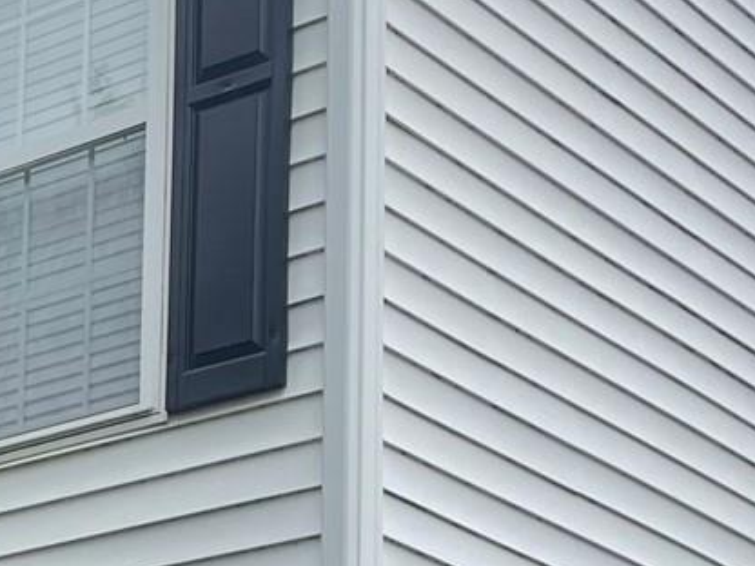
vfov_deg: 11.1
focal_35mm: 128
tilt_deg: +10.1
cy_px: 891
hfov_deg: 15.1
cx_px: -51
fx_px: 2792
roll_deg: -1.0
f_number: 1.6
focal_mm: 4.2
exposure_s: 1/1553
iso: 32
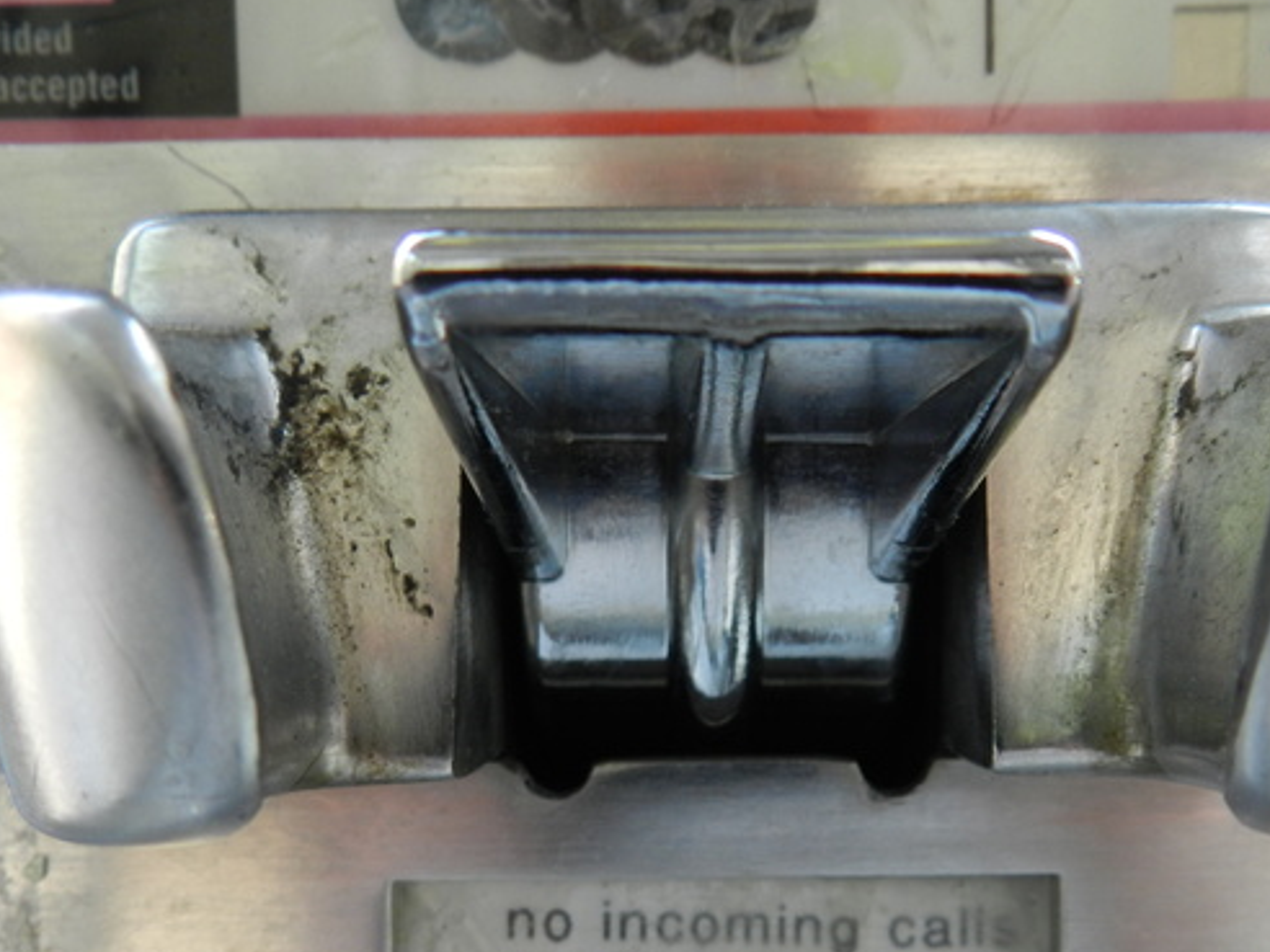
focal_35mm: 37
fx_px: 1357
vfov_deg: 37.8
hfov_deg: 50.0
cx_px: 712
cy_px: 704
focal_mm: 4
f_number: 3.4
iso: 160
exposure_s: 1/100
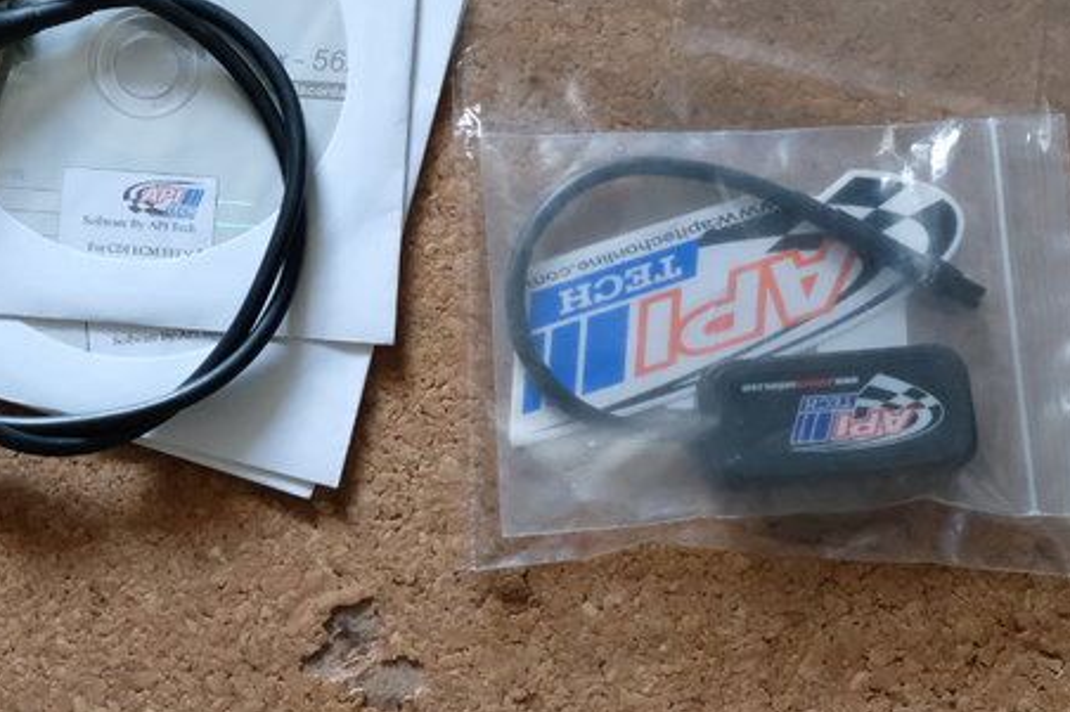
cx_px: 156
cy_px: 99
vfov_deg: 14.6
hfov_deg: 21.5
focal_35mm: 93
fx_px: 2763
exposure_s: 1/60
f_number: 8
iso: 4000
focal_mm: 23
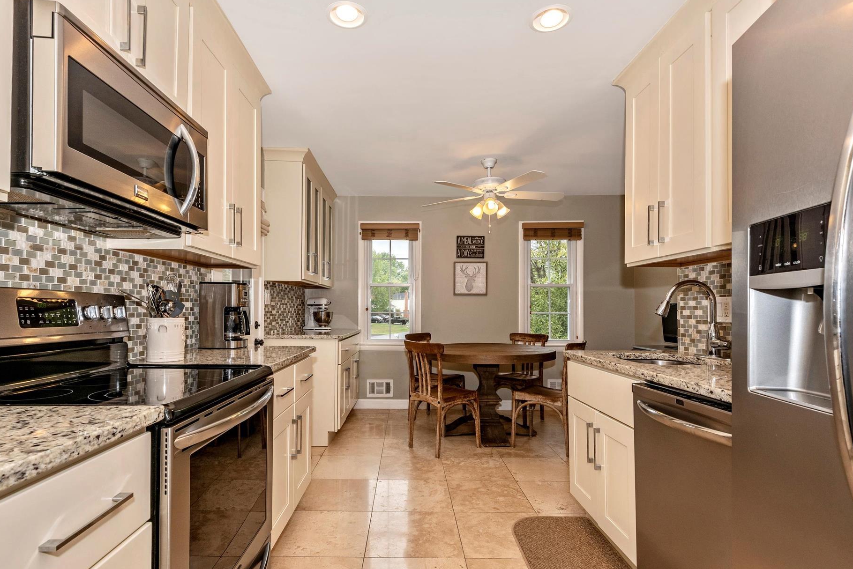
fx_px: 427
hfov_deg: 89.9
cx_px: 402
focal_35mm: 18
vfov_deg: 67.3
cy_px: 308
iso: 250
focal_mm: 16
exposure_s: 1/60
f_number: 9
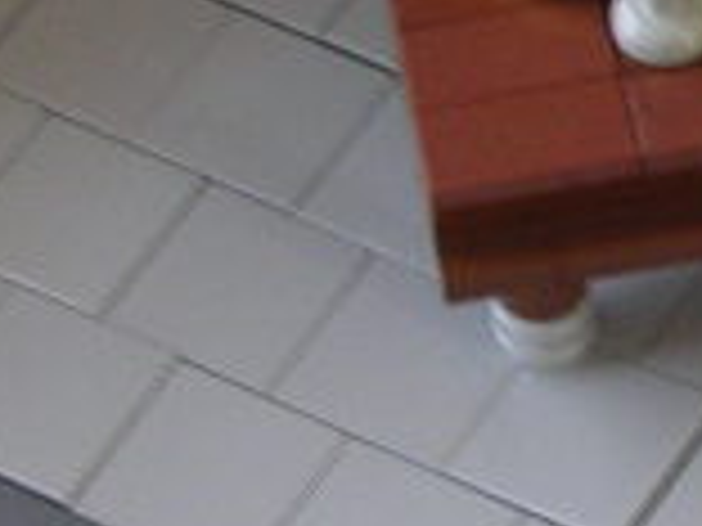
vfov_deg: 5.9
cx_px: 1125
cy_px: 31
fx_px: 5070
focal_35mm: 250
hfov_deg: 7.7
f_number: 2.8
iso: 100
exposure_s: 1/10.6
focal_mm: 5.8
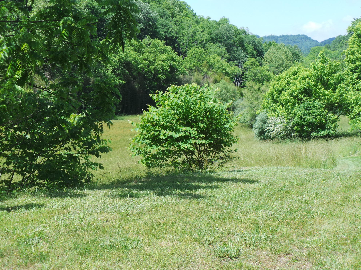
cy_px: 135
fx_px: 667
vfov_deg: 22.9
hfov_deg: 30.3
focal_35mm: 64
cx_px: 180
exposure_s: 1/400
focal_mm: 11.4
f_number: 3.6
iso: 100
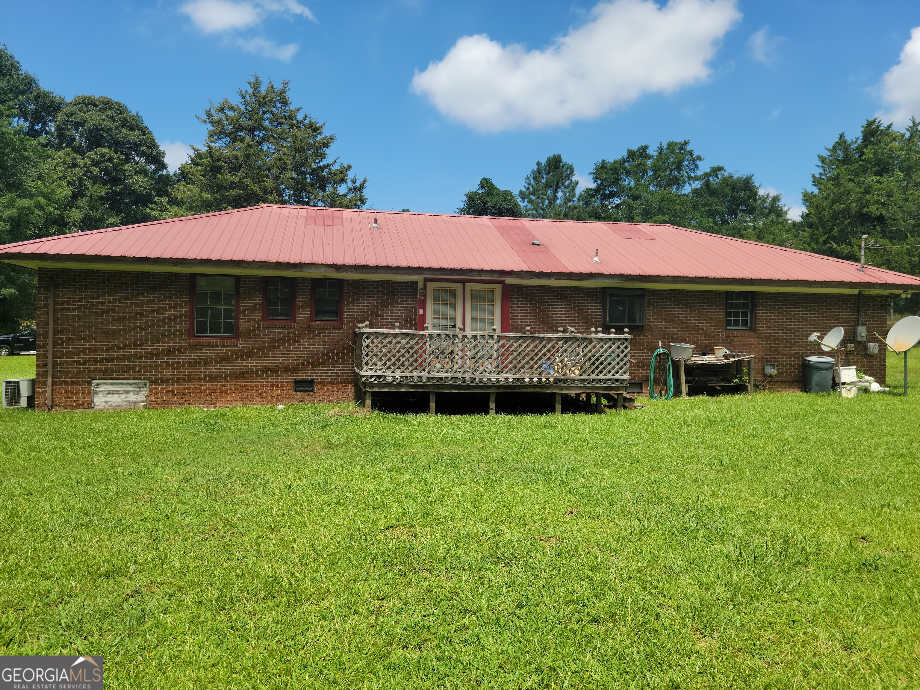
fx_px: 744
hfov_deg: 63.4
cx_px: 460
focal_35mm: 28
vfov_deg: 49.7
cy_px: 345
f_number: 2
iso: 25
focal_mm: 5.9
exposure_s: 1/790
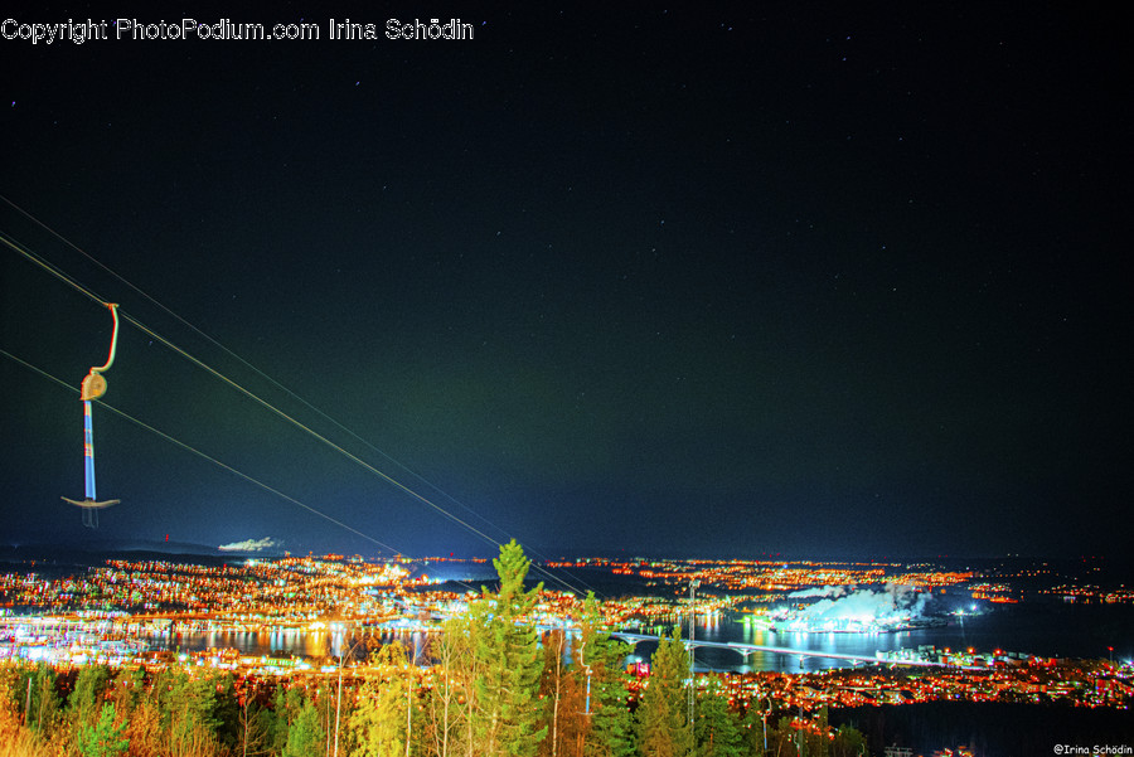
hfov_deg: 65.4
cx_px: 567
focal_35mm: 28
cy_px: 378
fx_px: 882
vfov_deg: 46.4
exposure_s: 1.3
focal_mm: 28
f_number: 3.5
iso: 1600
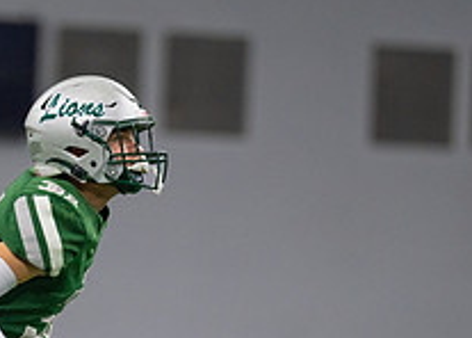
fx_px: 7885
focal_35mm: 588
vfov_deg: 2.5
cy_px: 338
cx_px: 89
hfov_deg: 3.4
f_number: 2.8
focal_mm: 200
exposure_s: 1/1000
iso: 2000
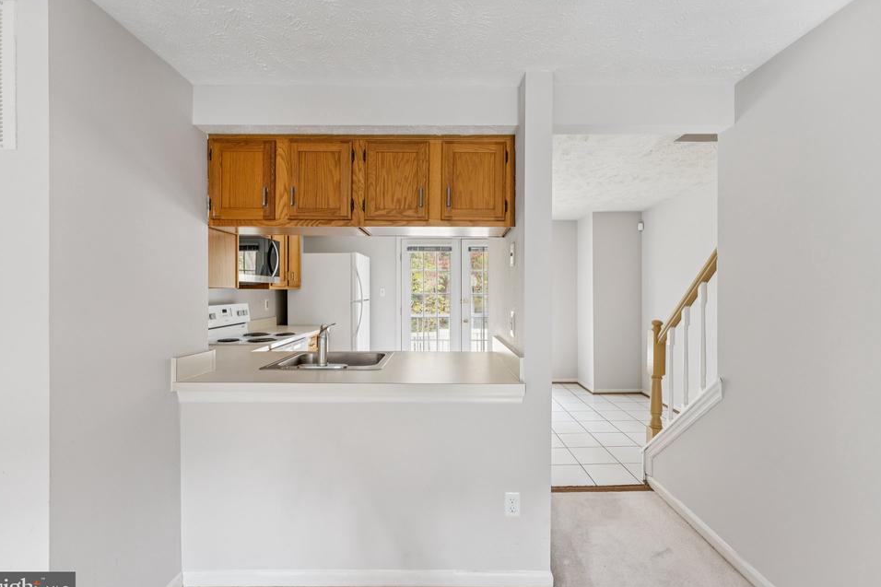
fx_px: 367
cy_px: 291
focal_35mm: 15
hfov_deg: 100.4
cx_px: 445
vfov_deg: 77.3
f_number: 8
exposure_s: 1/6
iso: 200
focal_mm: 14
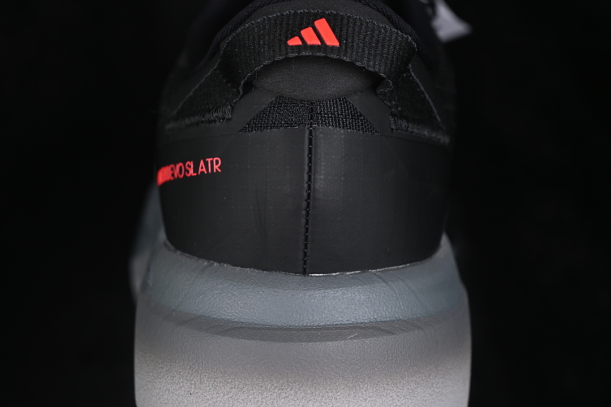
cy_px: 204
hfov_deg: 27.0
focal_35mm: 75
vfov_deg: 18.2
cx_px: 306
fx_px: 1273
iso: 160
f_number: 6.3
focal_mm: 50
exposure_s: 1/60
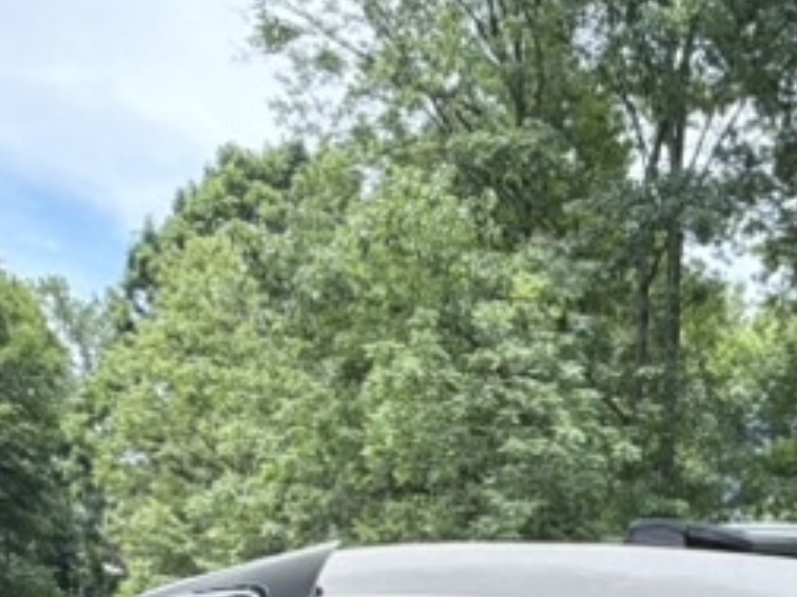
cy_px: 1004
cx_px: 655
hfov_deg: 32.7
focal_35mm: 57
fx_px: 1312
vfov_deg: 20.2
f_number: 2.2
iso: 50
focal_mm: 2.22
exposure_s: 1/408
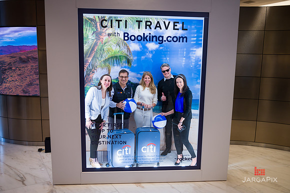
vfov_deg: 42.3
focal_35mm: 31
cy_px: 96
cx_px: 145
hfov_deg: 60.3
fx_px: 250
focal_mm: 31
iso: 400
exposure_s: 1/200
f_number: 3.2
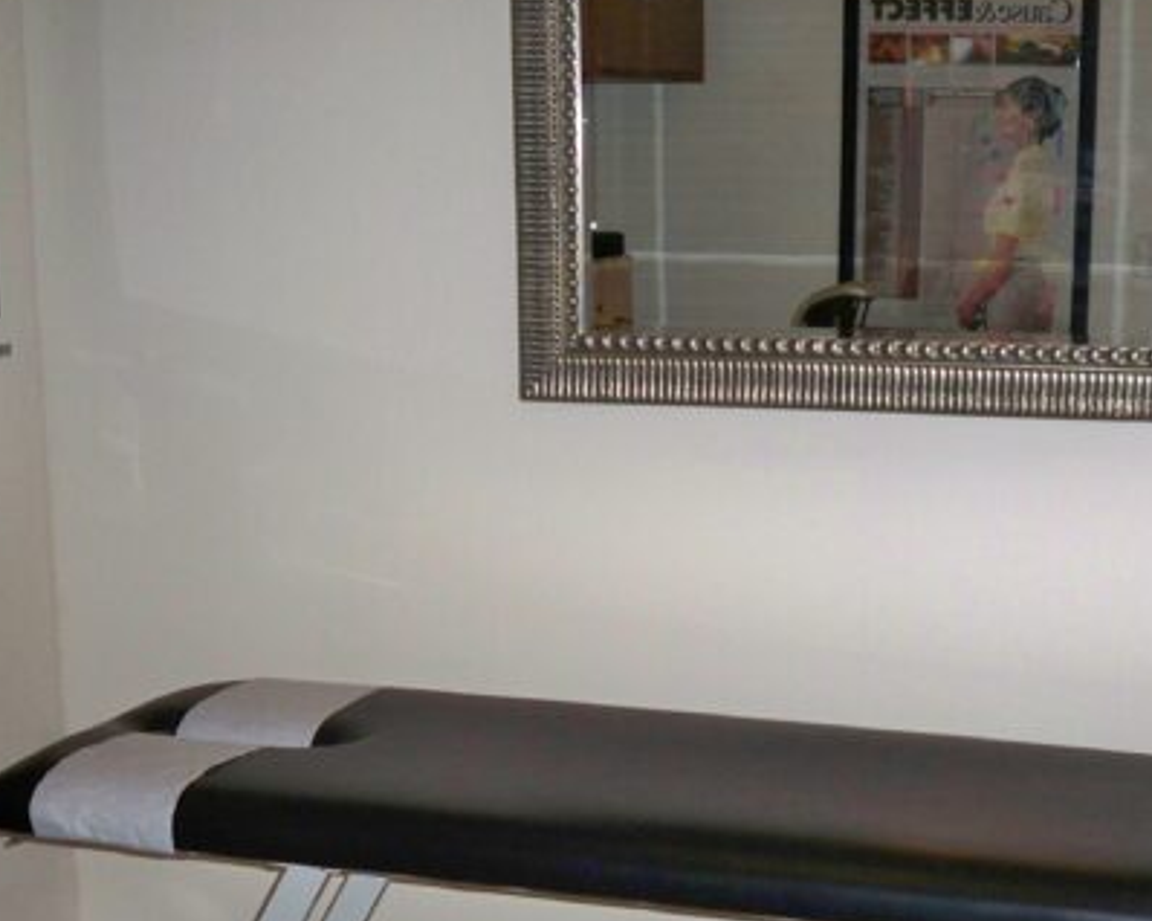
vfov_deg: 22.8
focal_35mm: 66
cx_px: 695
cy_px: 744
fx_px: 2249
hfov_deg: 28.7
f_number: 3.1
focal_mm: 6.3
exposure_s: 1/60
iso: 200
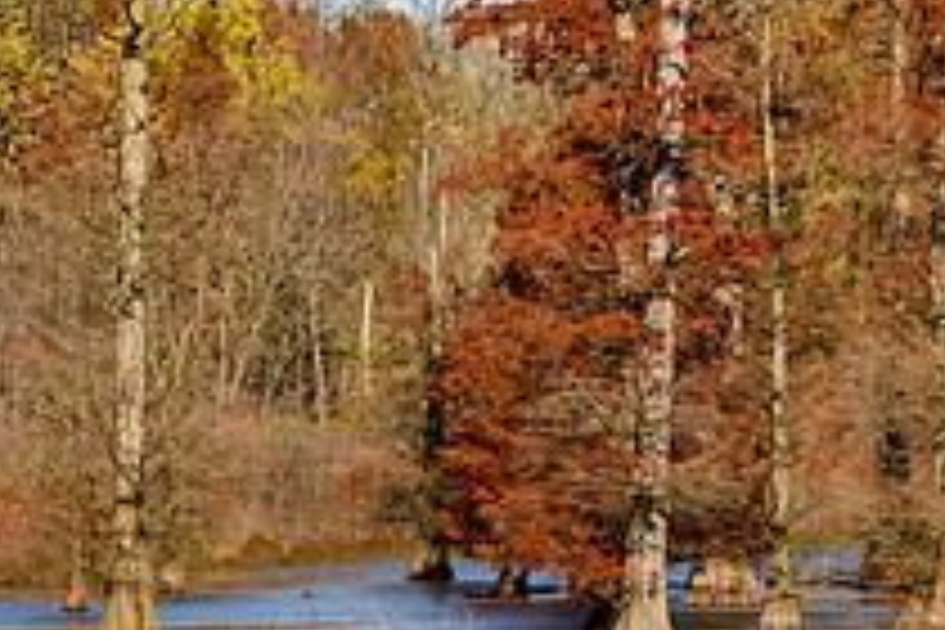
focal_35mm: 443
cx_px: 436
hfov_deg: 4.7
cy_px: 223
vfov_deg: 3.1
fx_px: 11628
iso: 200
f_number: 9
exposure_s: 1/320
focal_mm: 160
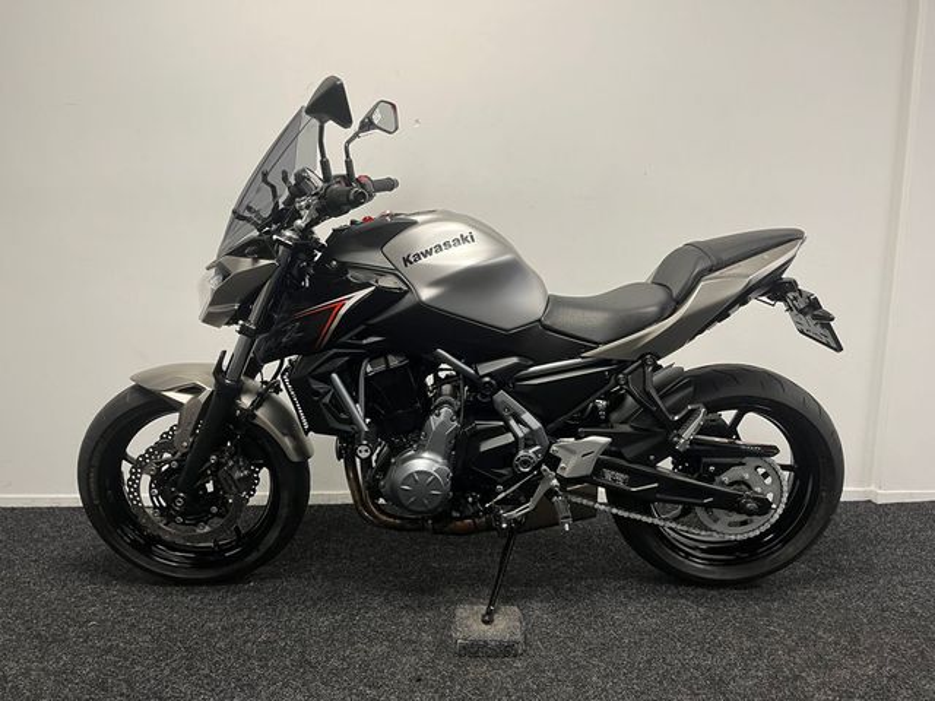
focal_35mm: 26
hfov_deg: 67.3
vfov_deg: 53.1
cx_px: 468
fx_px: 702
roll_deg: +0.4
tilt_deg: -9.6
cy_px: 350
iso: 100
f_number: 1.6
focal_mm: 5.1
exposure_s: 1/50
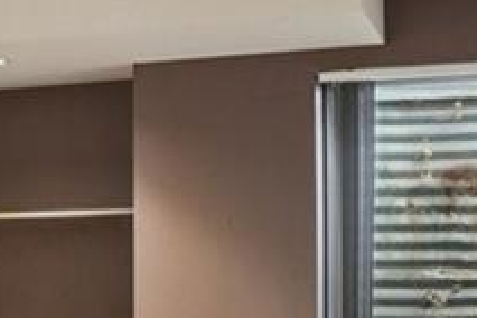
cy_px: 314
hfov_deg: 12.5
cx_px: -714
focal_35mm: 124
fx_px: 1640
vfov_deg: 11.0
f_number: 8
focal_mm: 11
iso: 800
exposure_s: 1/6
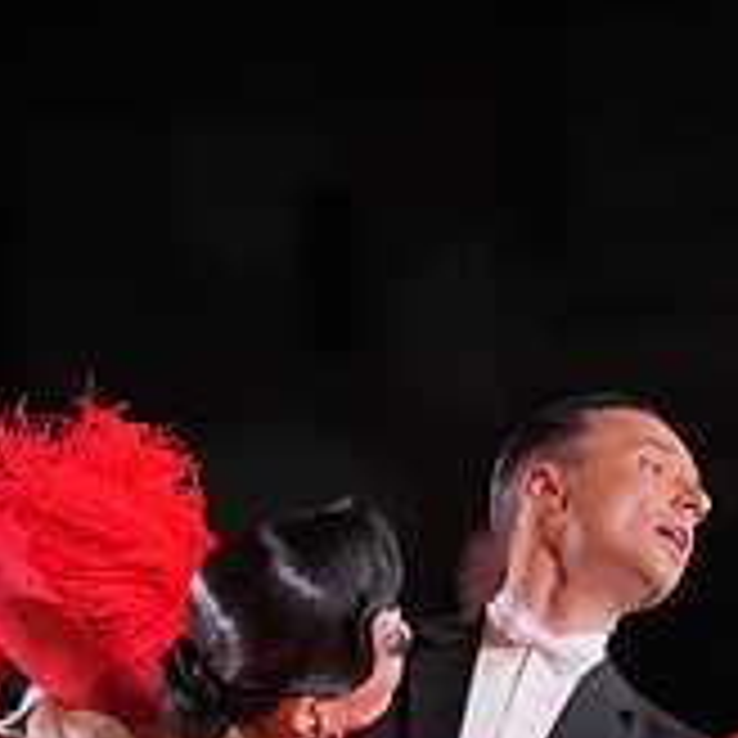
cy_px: 1080
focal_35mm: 602
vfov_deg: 2.9
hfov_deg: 2.9
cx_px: 430
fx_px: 14520
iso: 1250
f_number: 2.8
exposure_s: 1/500
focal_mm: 200
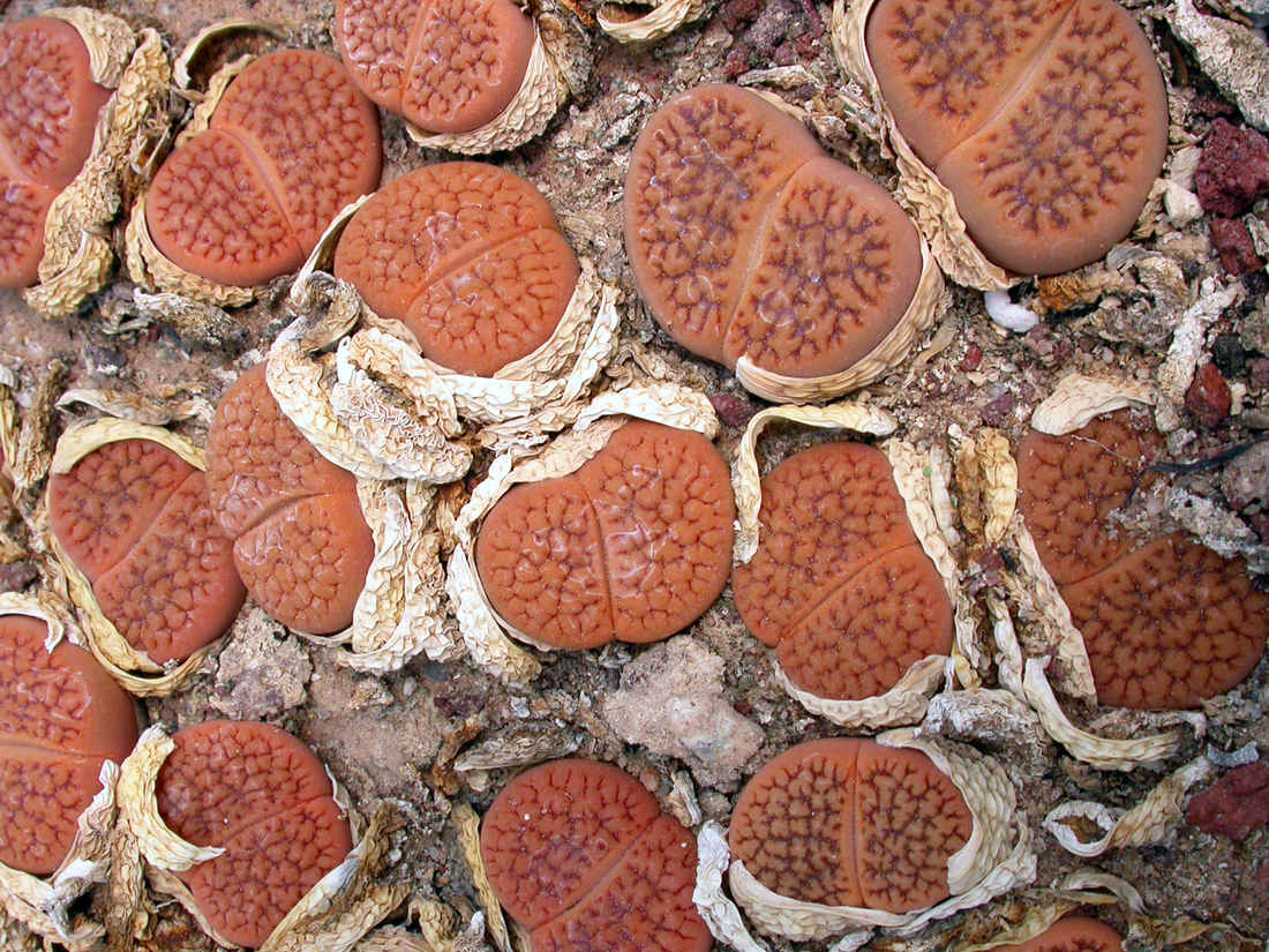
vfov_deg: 28.6
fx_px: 1870
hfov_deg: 37.5
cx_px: 634
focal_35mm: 51
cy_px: 476
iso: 100
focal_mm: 10.7
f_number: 6.6
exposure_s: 1/240
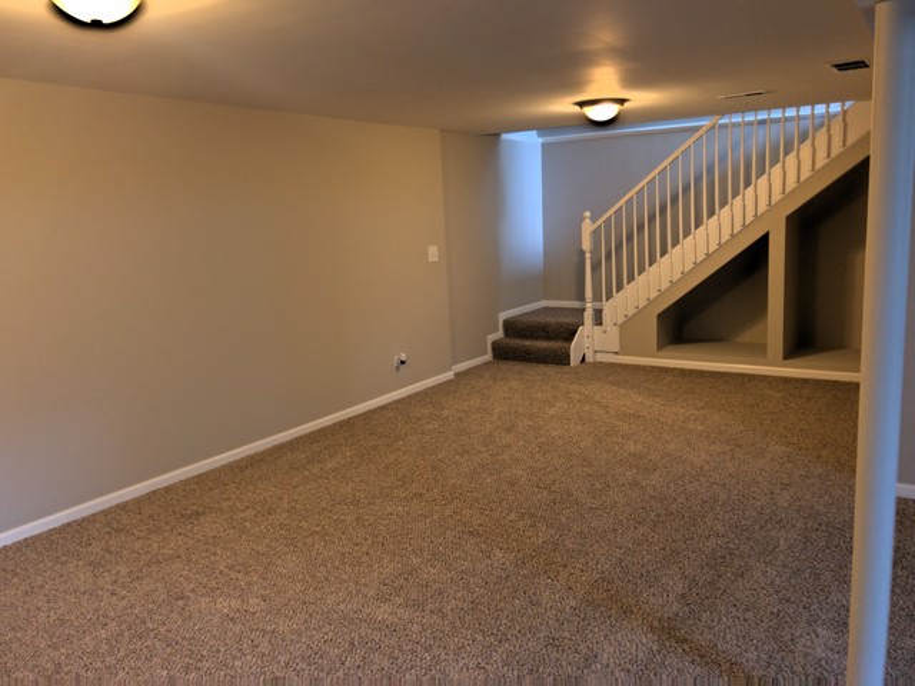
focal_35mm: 28
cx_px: 458
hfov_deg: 63.4
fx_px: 740
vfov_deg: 49.7
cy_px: 343
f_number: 1.8
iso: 160
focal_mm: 3.99
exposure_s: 1/30
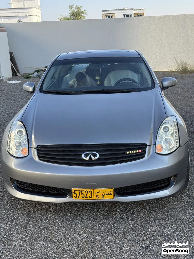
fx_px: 359
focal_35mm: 48
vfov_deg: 39.7
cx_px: 97
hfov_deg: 30.3
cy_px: 130
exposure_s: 1/865
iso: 64
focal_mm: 6.76
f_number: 1.78
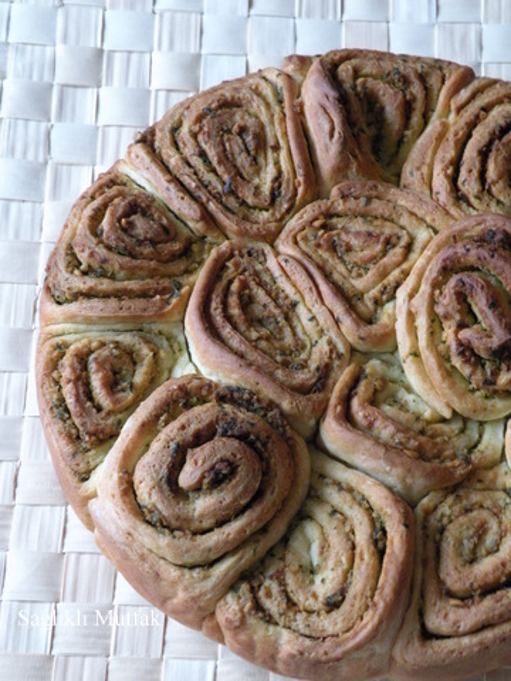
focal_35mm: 93
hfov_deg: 15.9
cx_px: 256
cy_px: 340
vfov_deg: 21.1
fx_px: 1830
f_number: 4
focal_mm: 16.4
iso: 400
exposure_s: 1/24
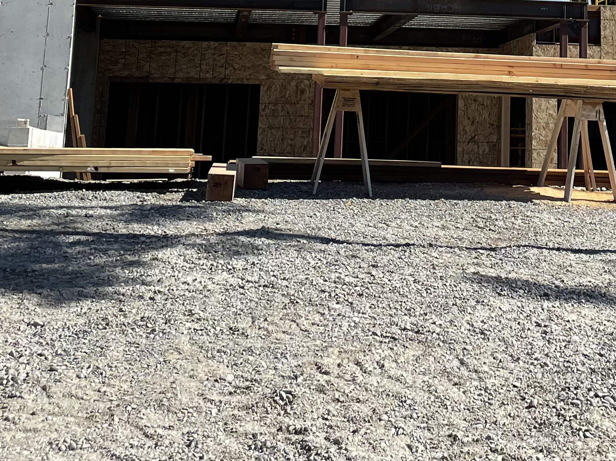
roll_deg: -0.2
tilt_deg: +12.6
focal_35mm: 74
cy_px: -123
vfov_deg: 18.6
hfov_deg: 25.8
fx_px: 1317
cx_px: 496
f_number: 1.6
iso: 32
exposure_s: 1/3125
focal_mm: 4.2
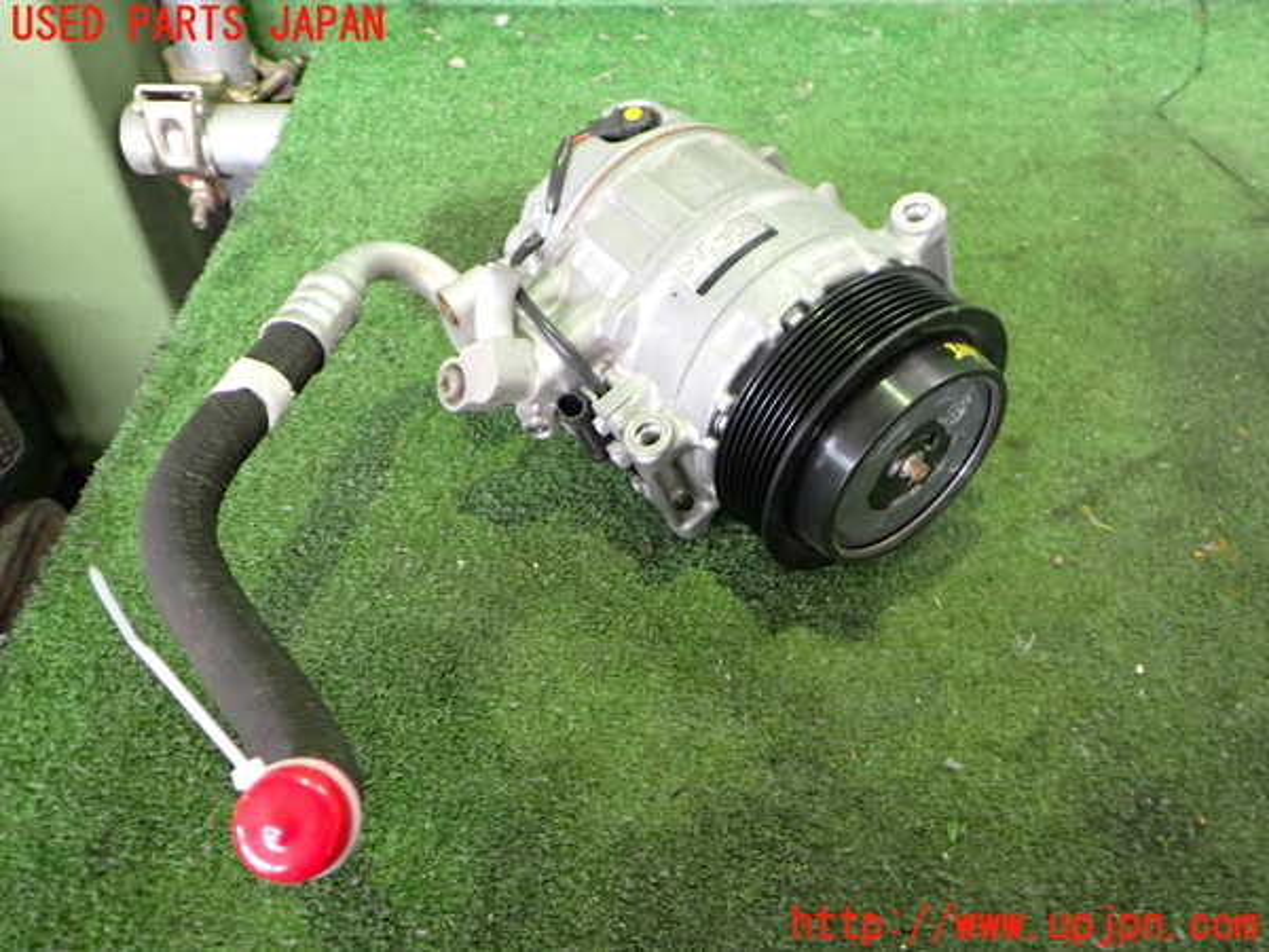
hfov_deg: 60.0
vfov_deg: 46.8
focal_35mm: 30
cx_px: 634
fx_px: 1100
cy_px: 476
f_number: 2.3
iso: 640
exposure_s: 1/30
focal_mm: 5.4
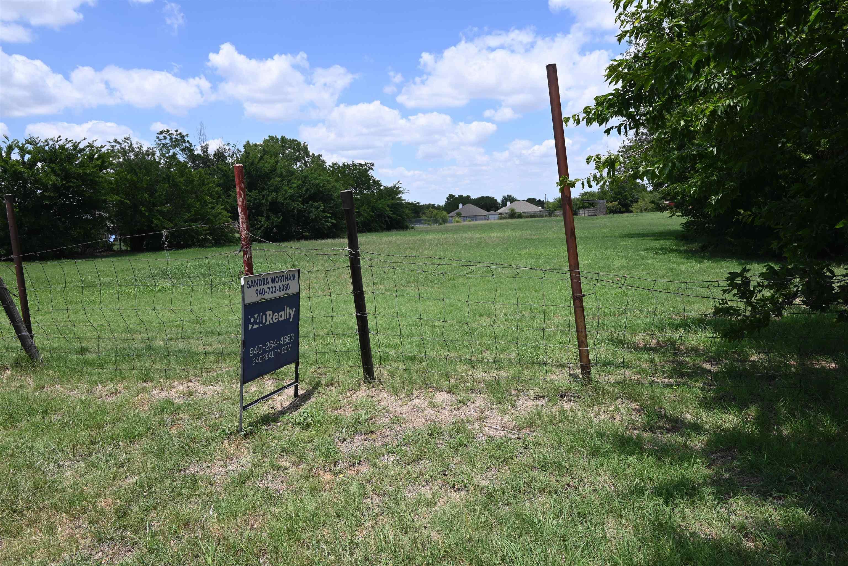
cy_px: 283
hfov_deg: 73.7
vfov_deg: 53.2
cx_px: 424
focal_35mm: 24
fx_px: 565
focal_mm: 24
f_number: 7.1
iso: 100
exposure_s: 1/400
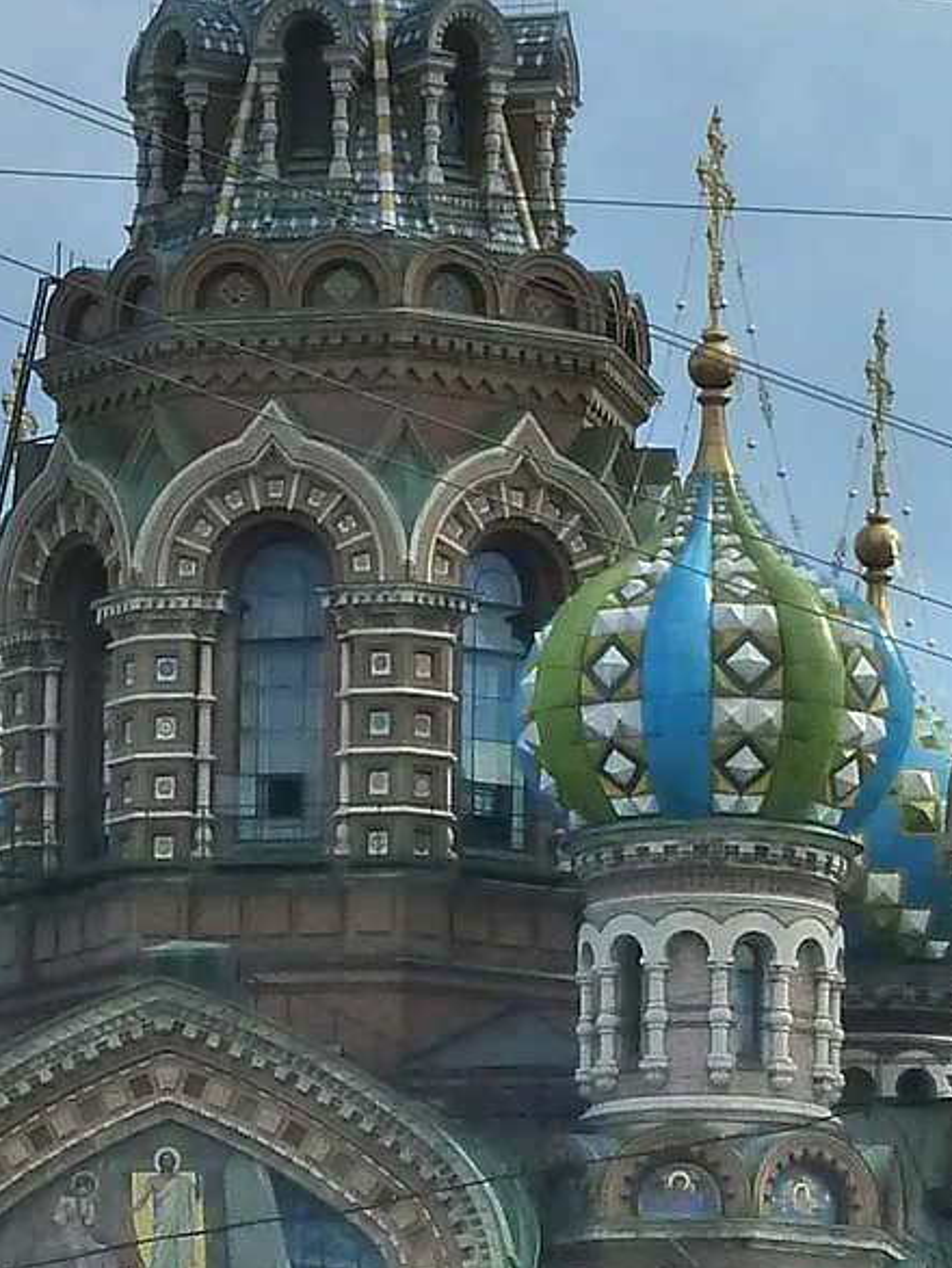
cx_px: -348
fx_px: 10077
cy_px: 705
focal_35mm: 275
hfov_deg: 5.4
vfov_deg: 7.2
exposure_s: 1/500
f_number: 5
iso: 200
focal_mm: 10.3
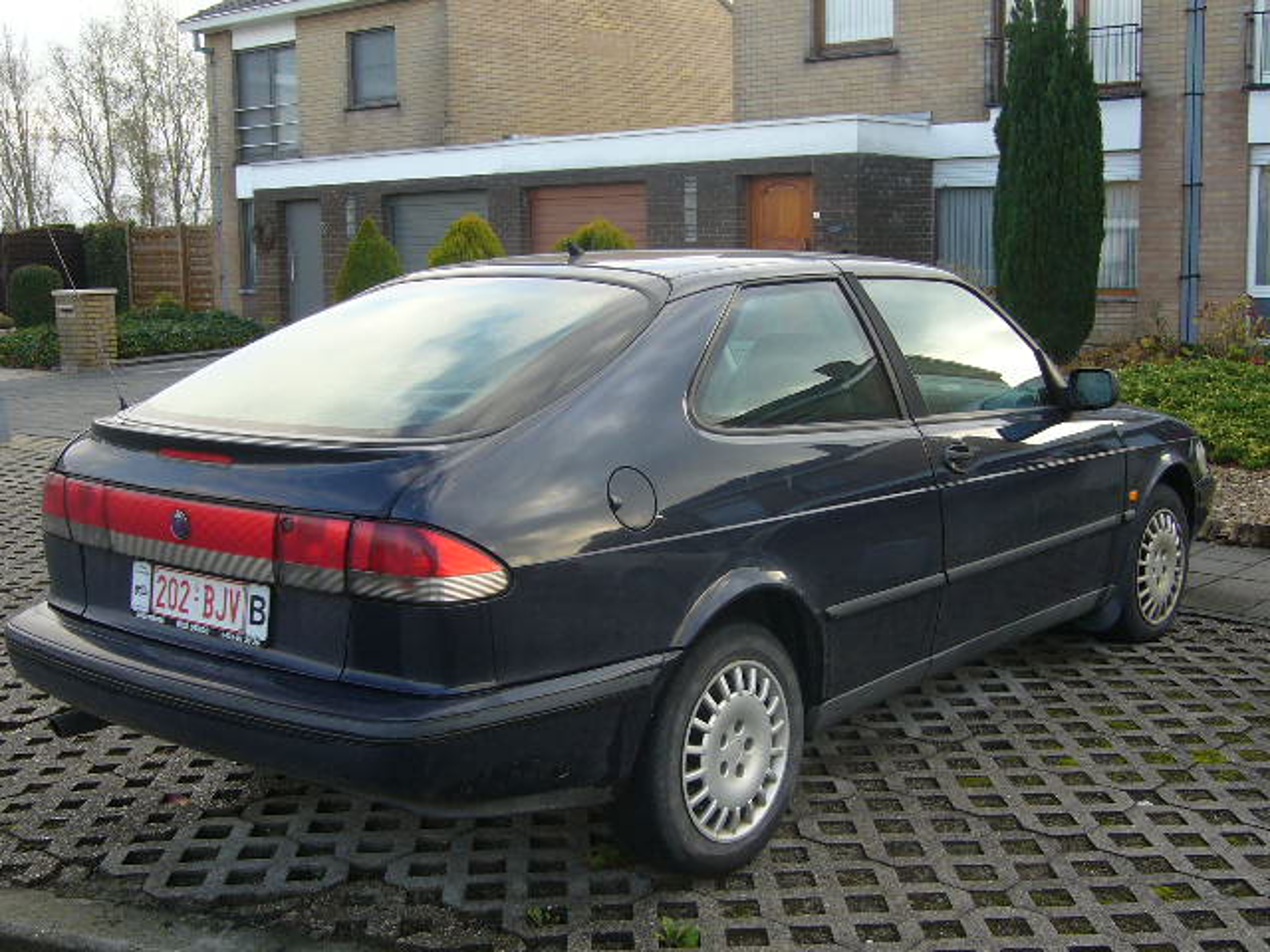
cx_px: 635
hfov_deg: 46.8
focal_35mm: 40
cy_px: 476
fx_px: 1468
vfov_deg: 36.0
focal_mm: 5.8
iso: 80
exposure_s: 1/125
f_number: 2.8
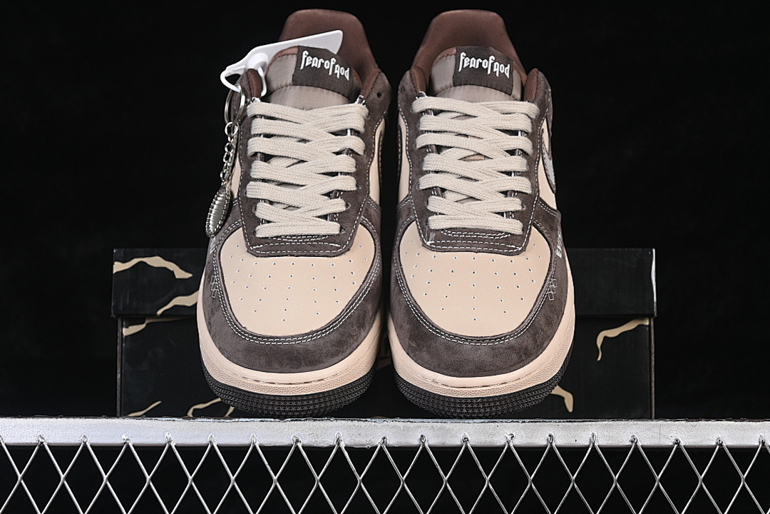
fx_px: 1604
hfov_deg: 27.0
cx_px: 385
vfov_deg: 18.2
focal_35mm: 75
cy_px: 257
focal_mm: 50
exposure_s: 1/80
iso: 160
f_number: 6.3
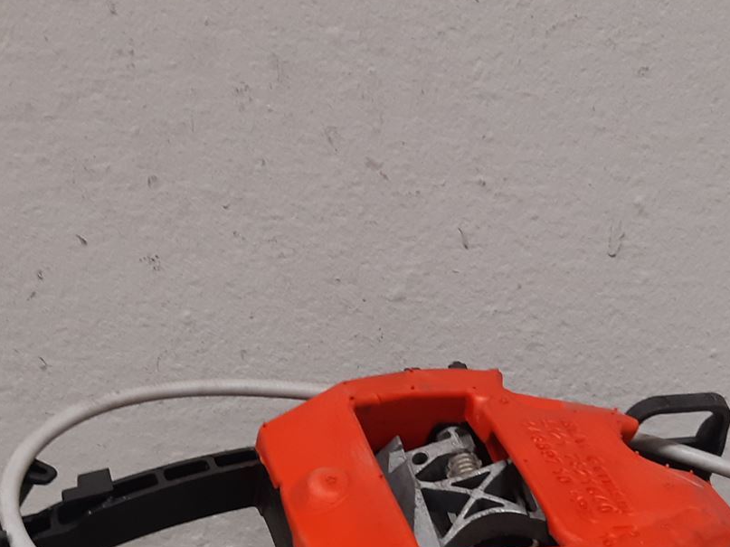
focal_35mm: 66
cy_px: 596
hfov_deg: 29.4
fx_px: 1392
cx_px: 385
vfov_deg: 21.2
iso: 160
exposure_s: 1/50
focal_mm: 3.93
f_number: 1.7
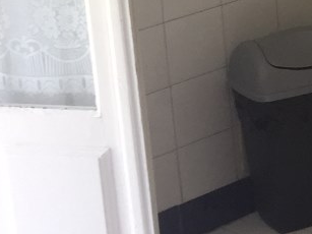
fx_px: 1360
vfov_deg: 9.5
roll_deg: -1.0
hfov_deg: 11.1
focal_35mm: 151
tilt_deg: -12.6
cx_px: 742
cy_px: -115
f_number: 2.2
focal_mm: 4.15
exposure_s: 1/50
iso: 40
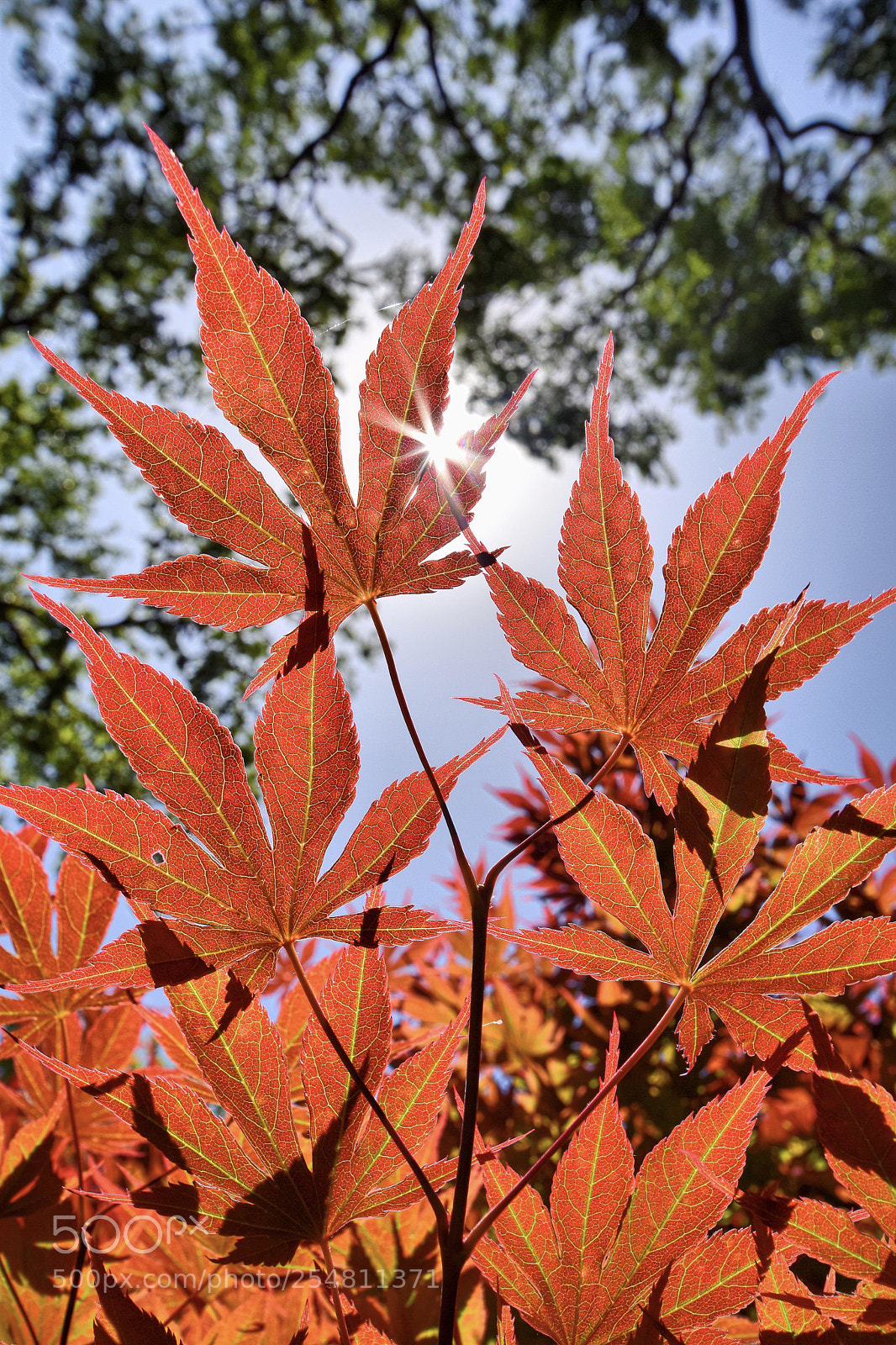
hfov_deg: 43.6
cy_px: 672
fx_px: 1120
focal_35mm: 30
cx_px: 448
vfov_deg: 61.9
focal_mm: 20
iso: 200
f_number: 13
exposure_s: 1/640
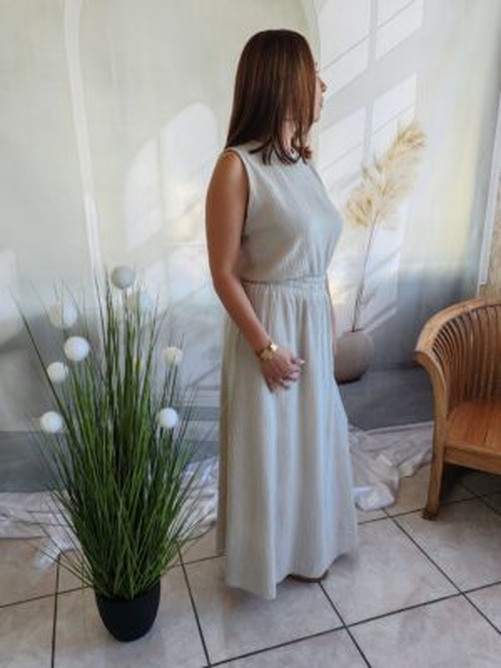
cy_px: 334
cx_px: 250
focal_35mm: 27
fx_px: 521
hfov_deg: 51.4
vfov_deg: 65.3
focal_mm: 6.12
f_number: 1.9
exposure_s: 1/100
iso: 125
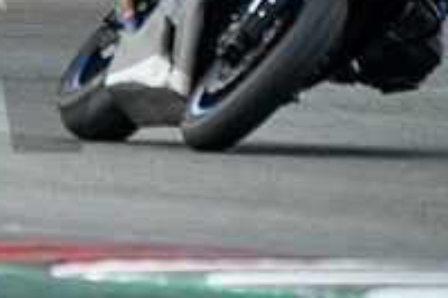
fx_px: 21672
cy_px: -120
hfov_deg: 1.2
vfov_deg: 0.8
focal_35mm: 1743
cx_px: 47
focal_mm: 400
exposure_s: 1/1600
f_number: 5.6
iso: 2500
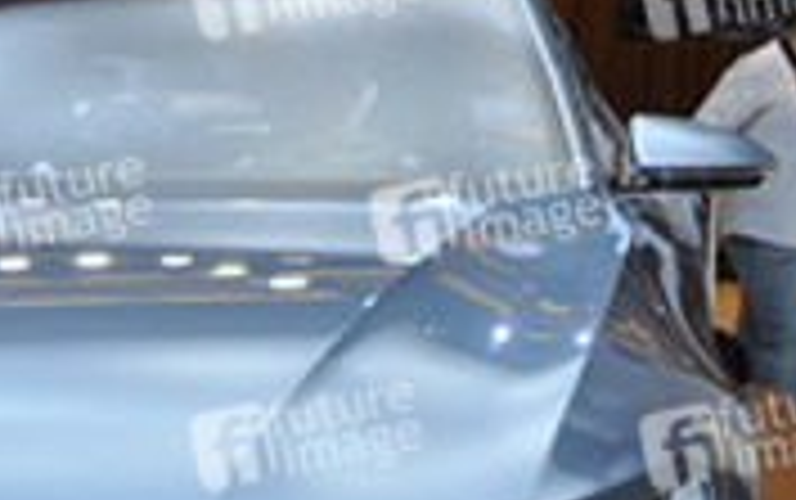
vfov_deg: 12.8
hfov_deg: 19.7
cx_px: -83
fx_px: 2193
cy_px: 550
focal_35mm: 101
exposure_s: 1/125
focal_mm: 26
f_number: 6.3
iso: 640
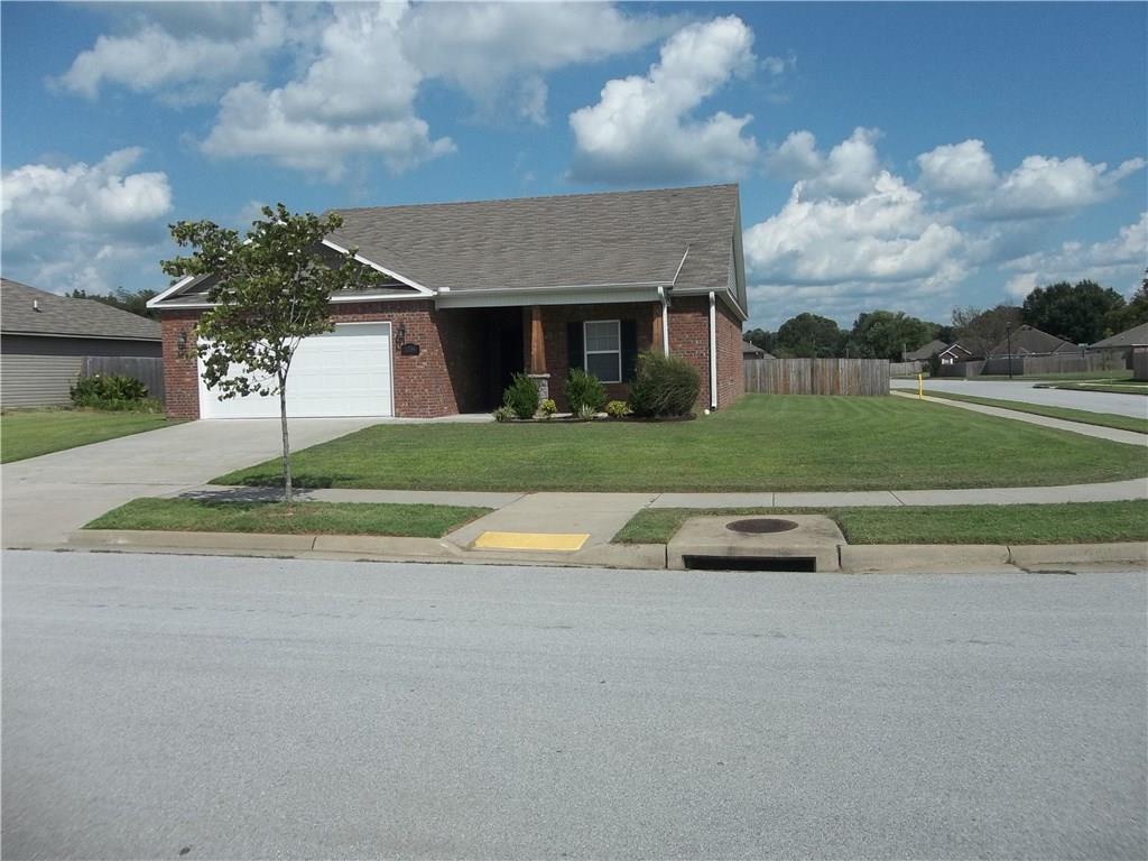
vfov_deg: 51.4
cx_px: 574
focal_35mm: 27
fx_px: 895
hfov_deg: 65.3
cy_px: 430
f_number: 8.9
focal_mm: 4.9
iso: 80
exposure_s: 1/400
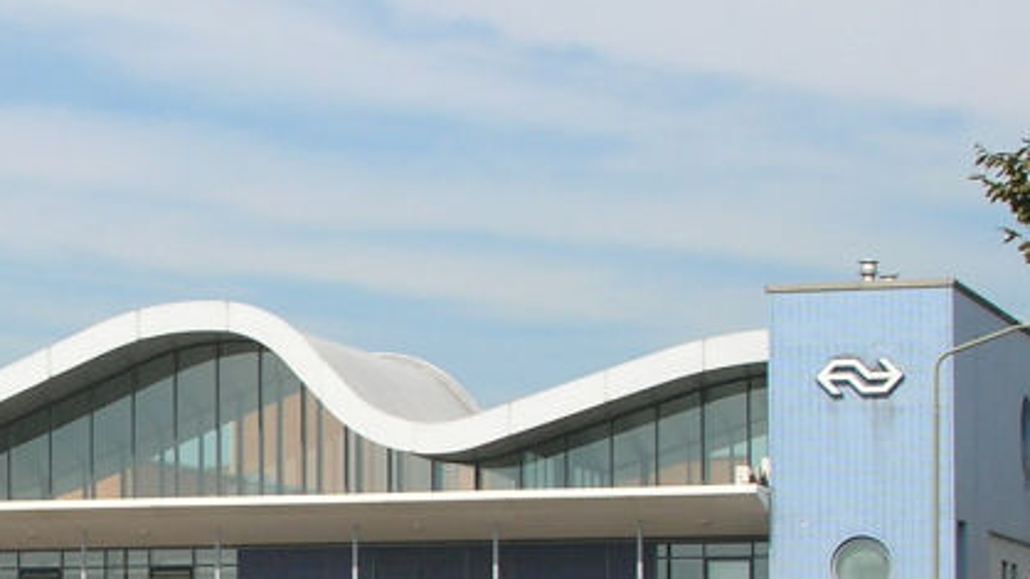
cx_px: 52
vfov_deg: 8.4
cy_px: 557
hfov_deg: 14.7
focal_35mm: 144
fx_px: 3932
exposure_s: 1/274
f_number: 5.7
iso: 50
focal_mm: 9
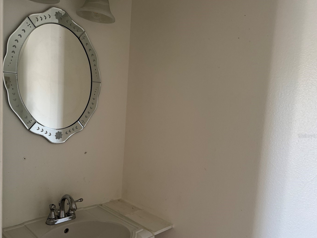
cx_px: 135
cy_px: 136
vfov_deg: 49.6
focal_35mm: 28
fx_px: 256
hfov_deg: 63.1
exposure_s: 1/60
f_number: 1.78
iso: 250
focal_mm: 6.76
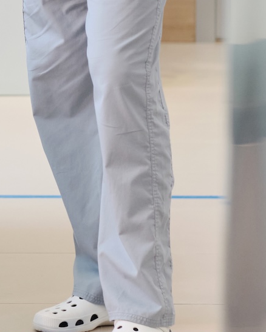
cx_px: -257
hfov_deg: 5.3
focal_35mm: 288
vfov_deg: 6.7
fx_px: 2833
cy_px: 25
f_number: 2.8
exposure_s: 1/200
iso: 800
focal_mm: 56
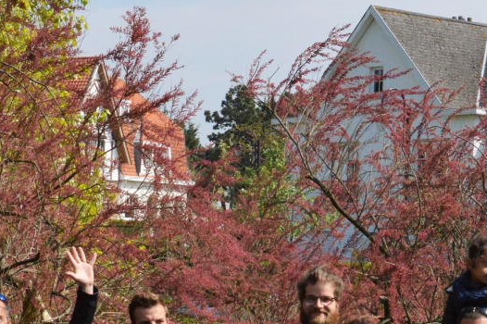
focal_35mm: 108
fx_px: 1456
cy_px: 380
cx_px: 169
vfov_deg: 12.4
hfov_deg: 18.9
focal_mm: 21
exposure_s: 1/3200
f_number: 9
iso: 800
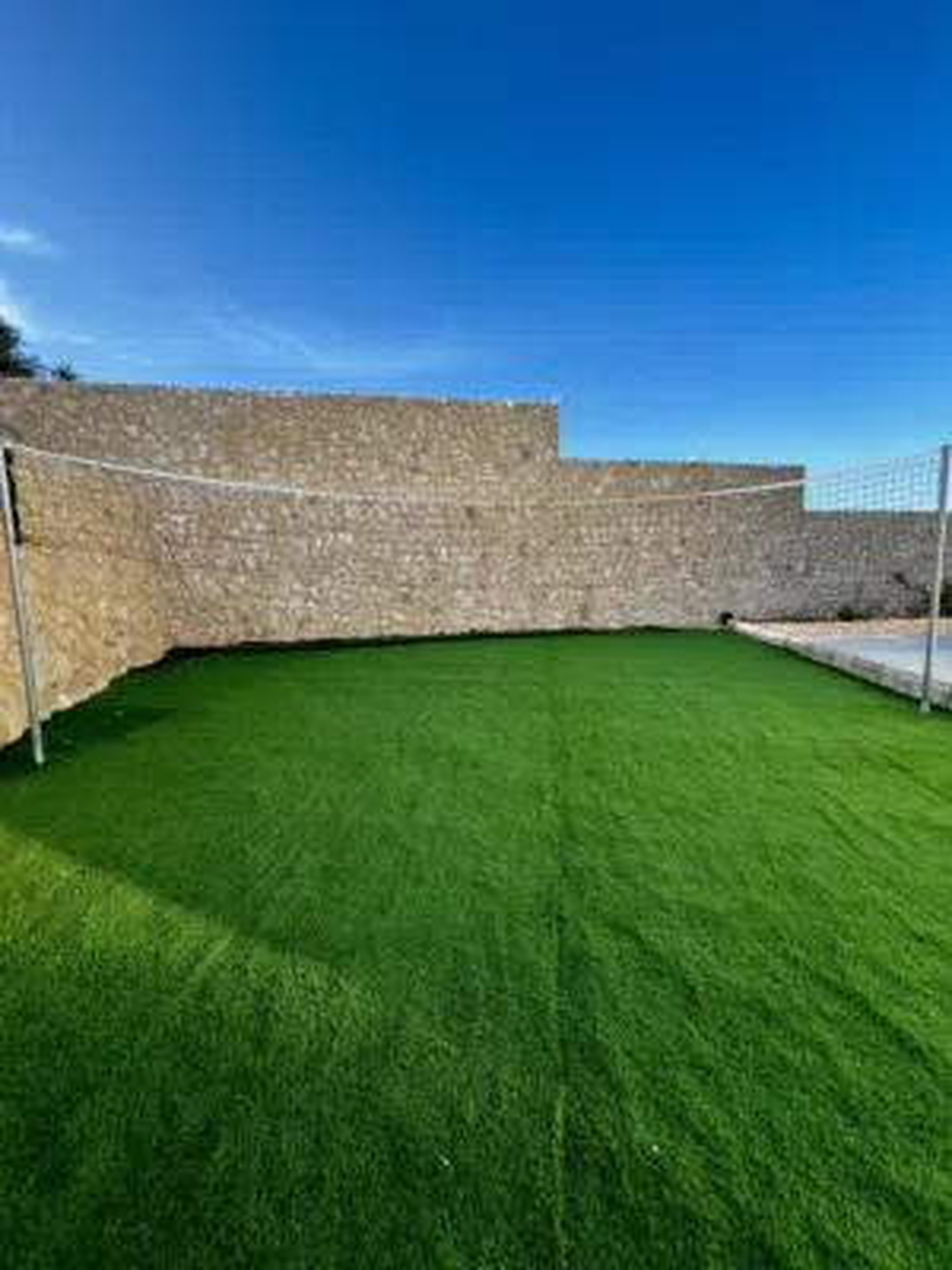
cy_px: 635
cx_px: 476
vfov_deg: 106.2
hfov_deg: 89.9
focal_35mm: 13
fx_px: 477
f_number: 1.8
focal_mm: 1.57
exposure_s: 1/413
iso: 32
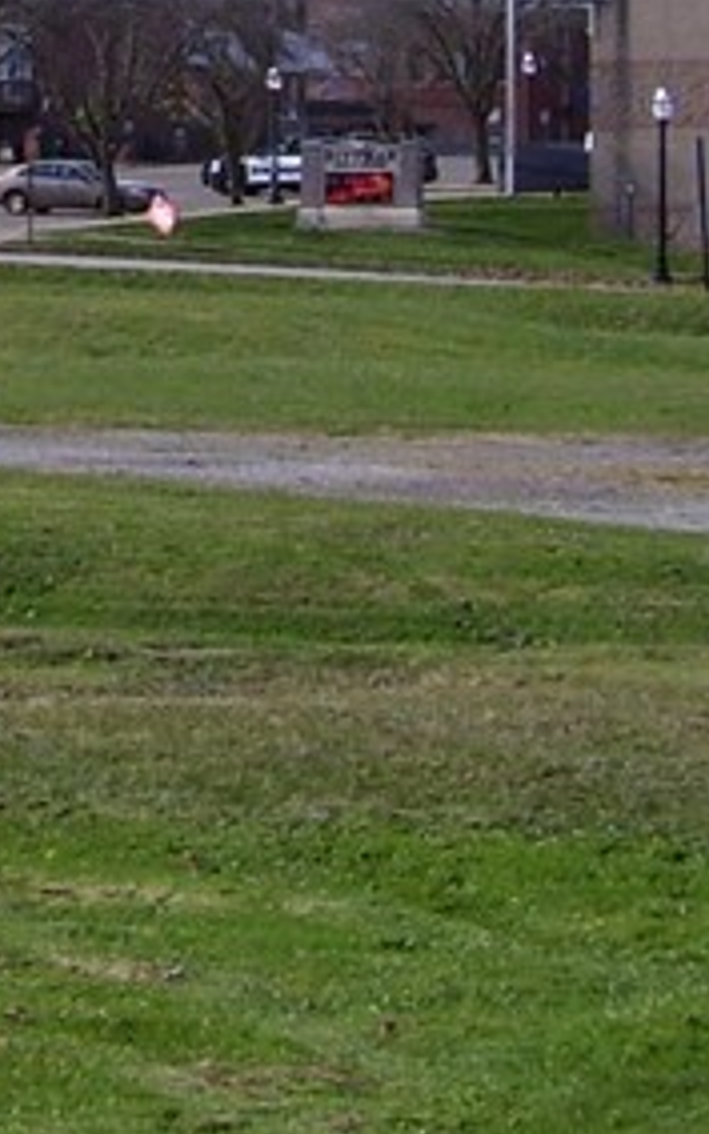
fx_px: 4264
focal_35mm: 138
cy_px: -140
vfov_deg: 14.7
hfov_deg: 9.2
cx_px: -441
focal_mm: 6
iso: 80
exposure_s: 1/750
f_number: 4.8
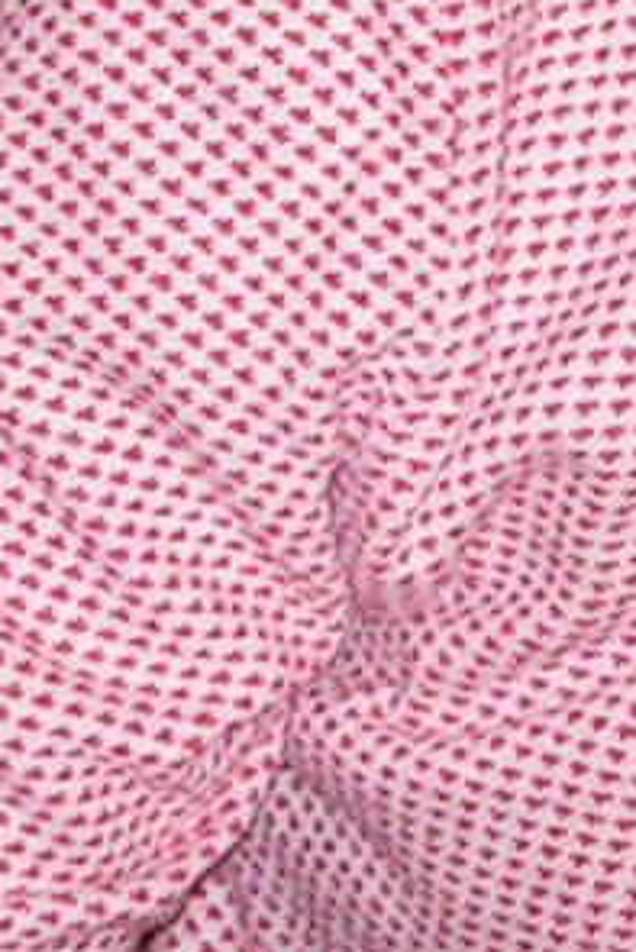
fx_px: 10137
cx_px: 2040
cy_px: 42
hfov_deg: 3.5
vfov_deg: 5.4
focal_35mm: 383
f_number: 3.2
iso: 200
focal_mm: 8.9
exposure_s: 1/60
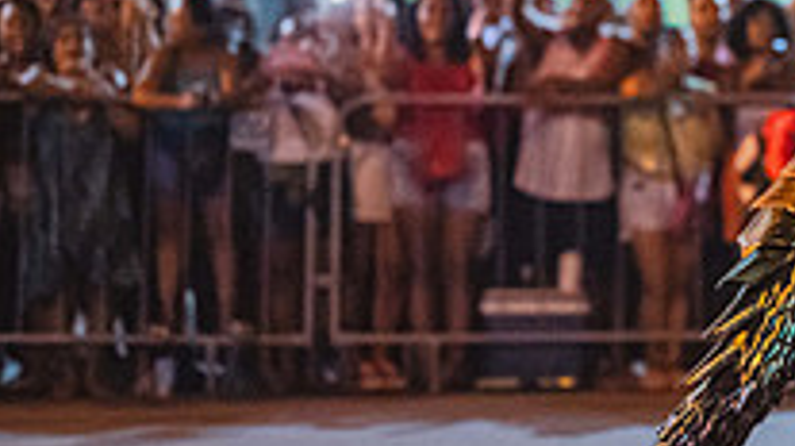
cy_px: 13
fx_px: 3307
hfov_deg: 13.5
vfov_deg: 7.7
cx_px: 830
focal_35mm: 157
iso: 6400
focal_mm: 50
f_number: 1.4
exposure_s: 1/320
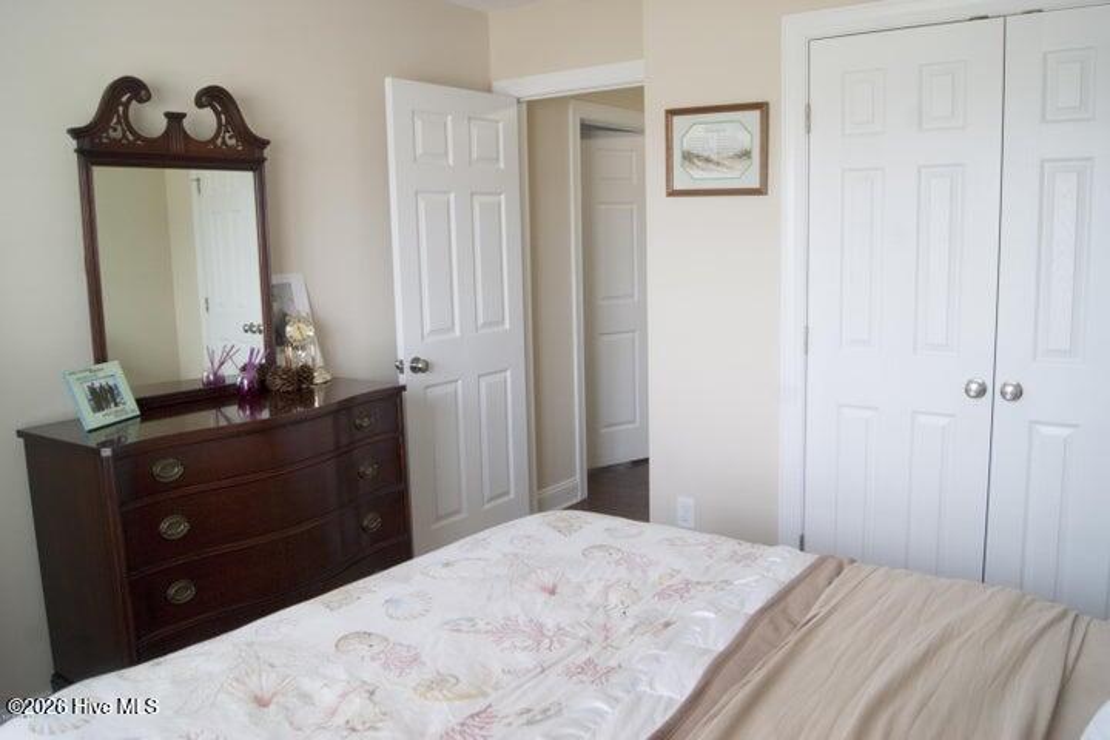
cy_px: 370
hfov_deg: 67.4
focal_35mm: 27
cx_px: 555
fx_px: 832
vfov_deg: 47.9
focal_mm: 18
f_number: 8
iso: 200
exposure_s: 1/8
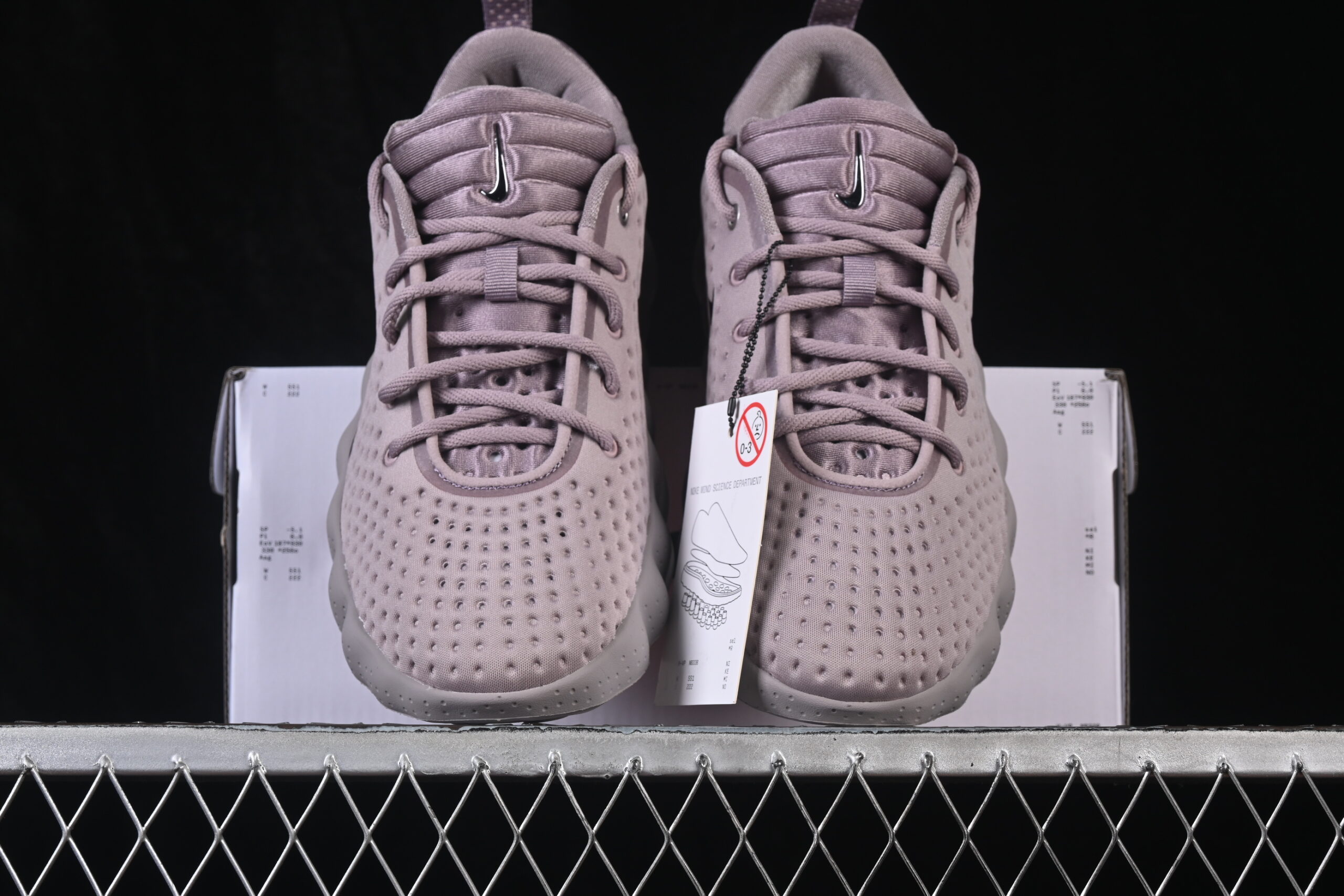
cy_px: 448
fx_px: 2800
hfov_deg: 27.0
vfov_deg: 18.2
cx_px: 672
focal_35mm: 75
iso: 160
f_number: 8
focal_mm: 50
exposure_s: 1/80
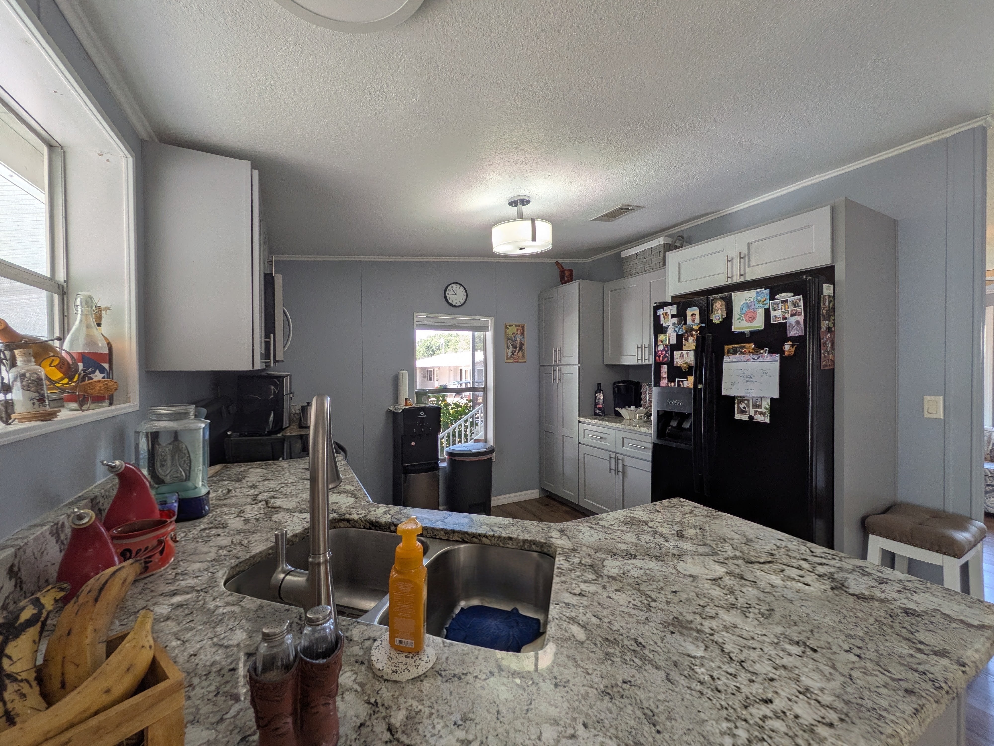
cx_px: 497
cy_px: 373
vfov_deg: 85.7
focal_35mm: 14
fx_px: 402
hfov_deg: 102.1
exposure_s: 1/120
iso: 60
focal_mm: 1.85
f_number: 2.2
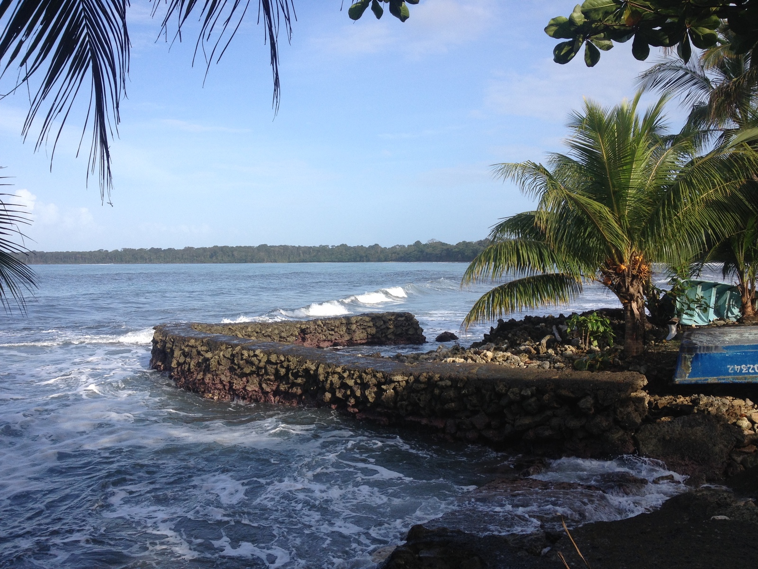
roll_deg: +0.6
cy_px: 284
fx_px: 766
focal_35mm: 35
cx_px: 379
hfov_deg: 52.6
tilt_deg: -5.4
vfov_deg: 40.7
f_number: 2.4
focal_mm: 4.28
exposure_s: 1/1126
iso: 50
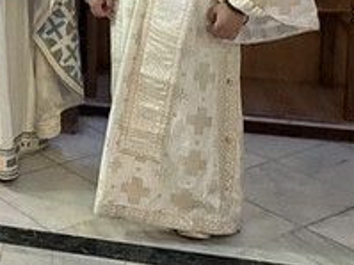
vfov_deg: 16.6
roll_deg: +0.9
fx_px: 838
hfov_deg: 20.3
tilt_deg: -6.8
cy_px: -108
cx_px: -187
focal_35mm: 82
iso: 1600
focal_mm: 6.76
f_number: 1.78
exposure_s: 1/25
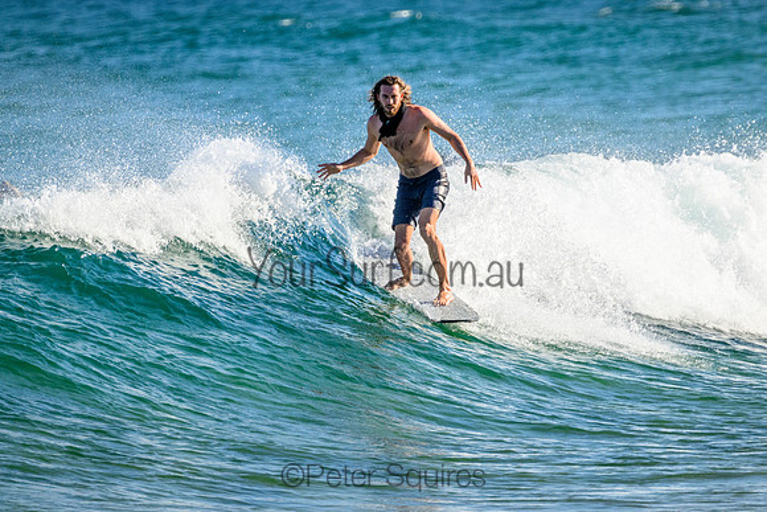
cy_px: 256
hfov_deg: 2.4
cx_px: 404
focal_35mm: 843
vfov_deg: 1.6
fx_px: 17962
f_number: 11
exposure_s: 1/2000
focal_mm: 800
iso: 1250
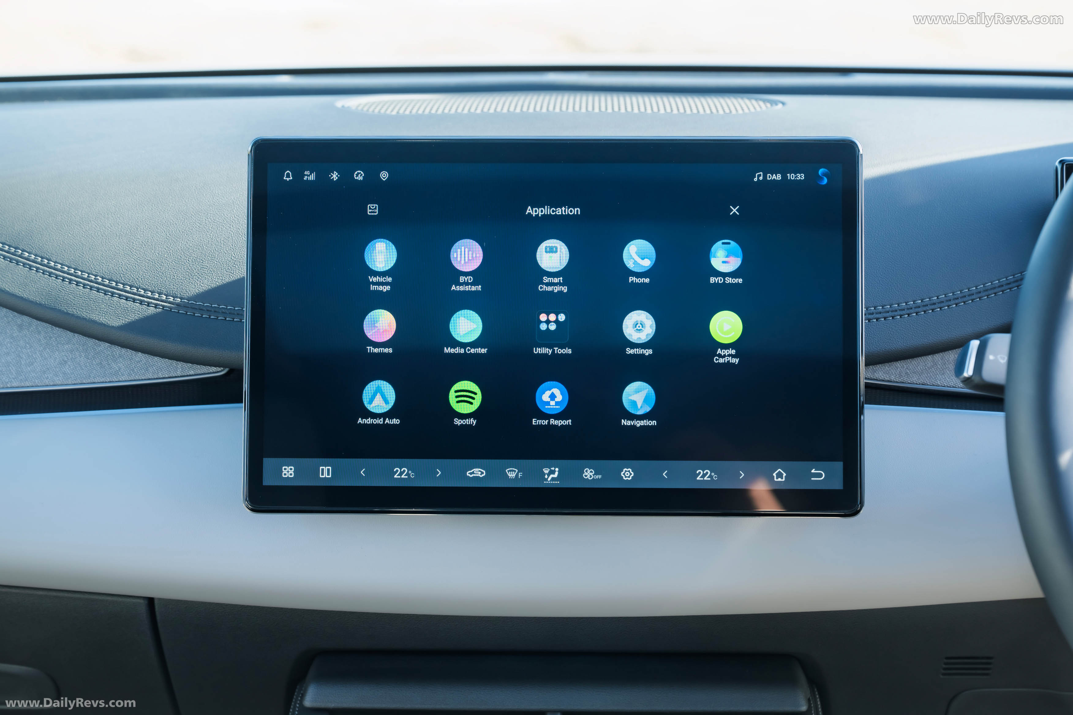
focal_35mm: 67
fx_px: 1997
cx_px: 536
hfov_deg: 30.1
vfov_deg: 20.3
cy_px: 358
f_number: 6.3
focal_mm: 67
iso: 250
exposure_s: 1/30
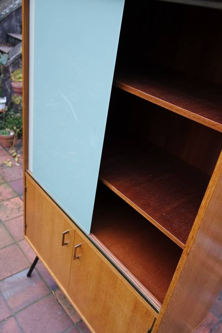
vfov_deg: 61.9
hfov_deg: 43.6
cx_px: 111
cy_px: 166
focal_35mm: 30
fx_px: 277
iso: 200
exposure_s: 1/40
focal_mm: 20
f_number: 3.5
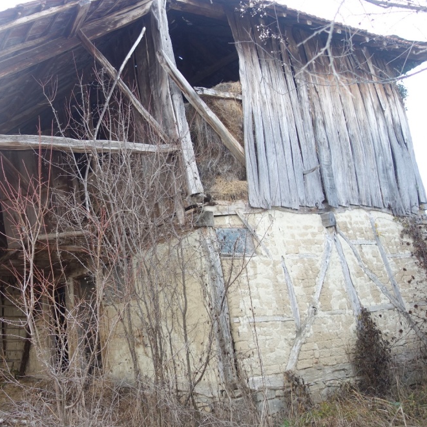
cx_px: 110
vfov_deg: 46.0
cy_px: 212
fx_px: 502
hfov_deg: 44.6
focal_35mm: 36
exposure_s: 1/125
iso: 125
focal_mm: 10.4
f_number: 1.8
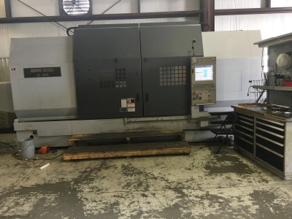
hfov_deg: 61.7
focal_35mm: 29
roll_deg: +2.4
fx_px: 245
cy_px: 110
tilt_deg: -6.6
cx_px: 146
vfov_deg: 48.2
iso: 80
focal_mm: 4.15
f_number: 2.2
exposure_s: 1/30
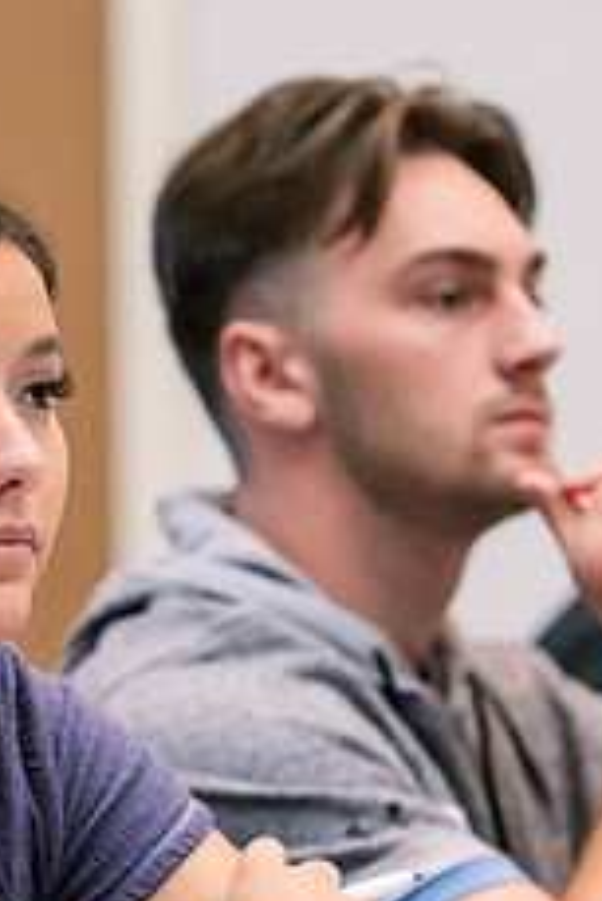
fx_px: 7939
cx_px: 71
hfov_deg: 4.3
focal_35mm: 317
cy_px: 521
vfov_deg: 6.5
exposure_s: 1/160
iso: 2500
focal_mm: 125
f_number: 2.8
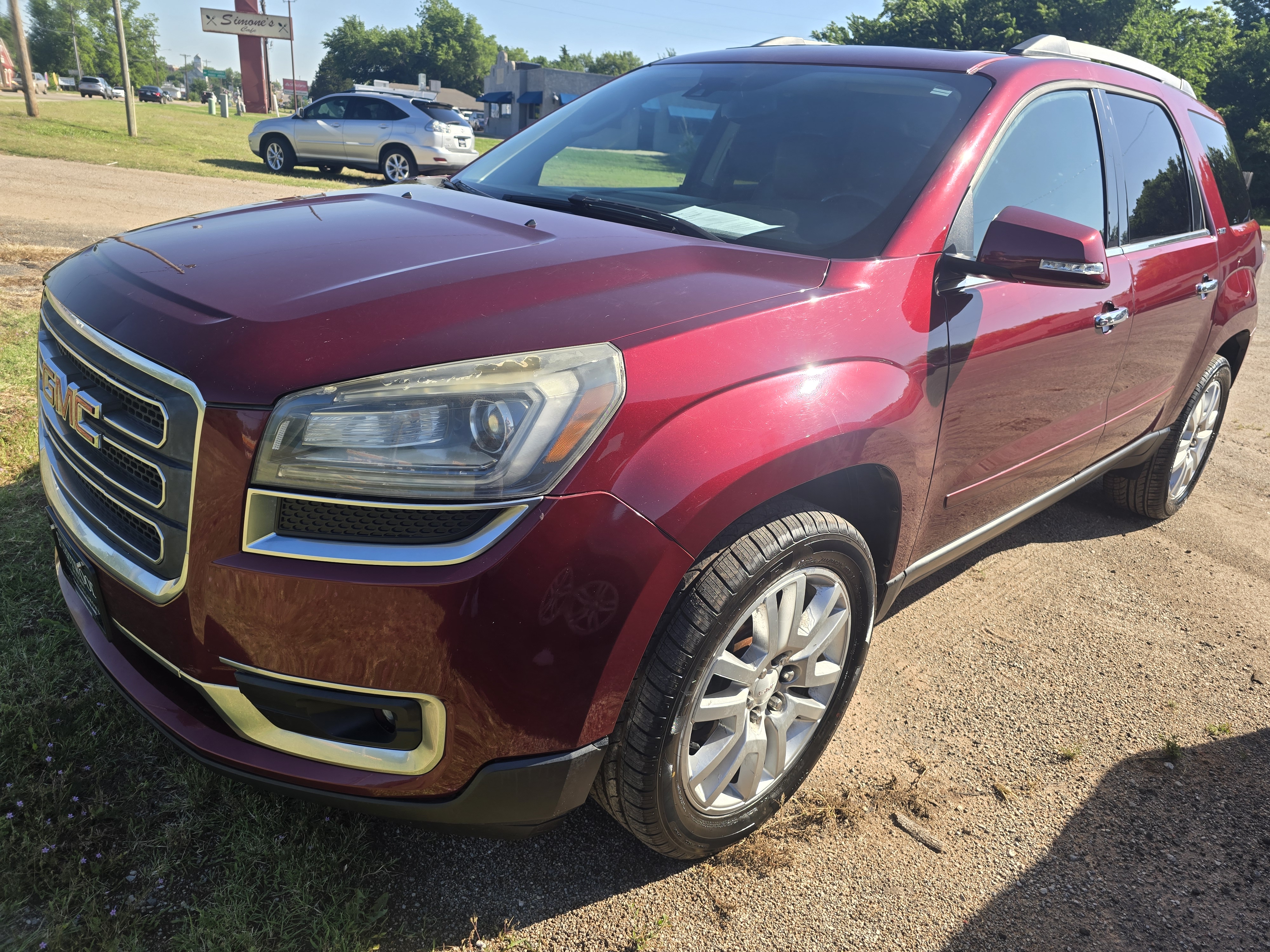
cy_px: 476
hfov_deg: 73.9
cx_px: 635
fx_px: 844
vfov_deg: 58.9
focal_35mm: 23
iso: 12
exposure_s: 1/355
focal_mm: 6.3
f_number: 1.7
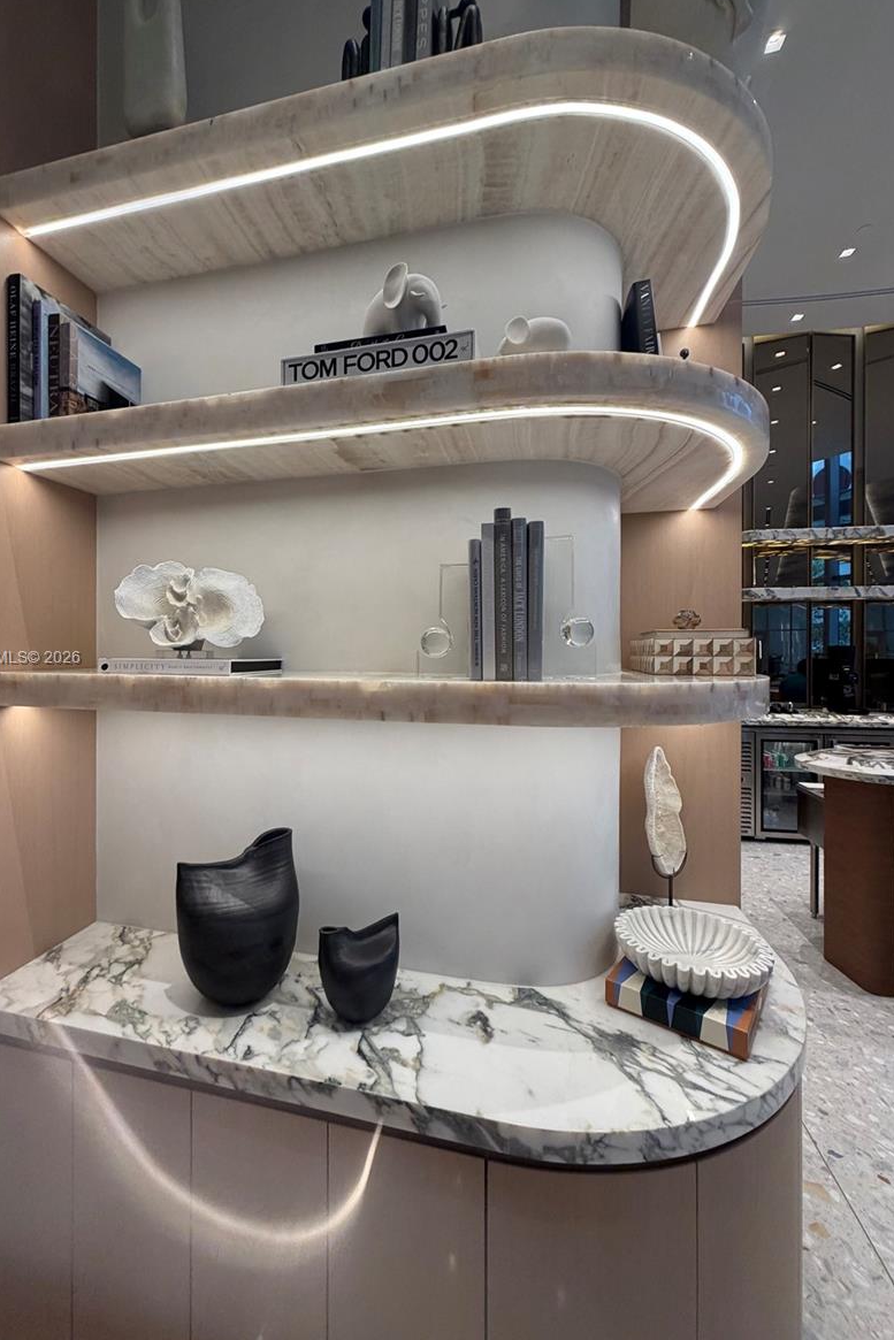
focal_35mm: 15
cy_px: 659
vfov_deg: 100.4
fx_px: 559
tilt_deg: -0.5
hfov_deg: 76.9
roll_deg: -0.2
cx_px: 385
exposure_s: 1/120
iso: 160
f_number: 2.2
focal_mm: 2.22
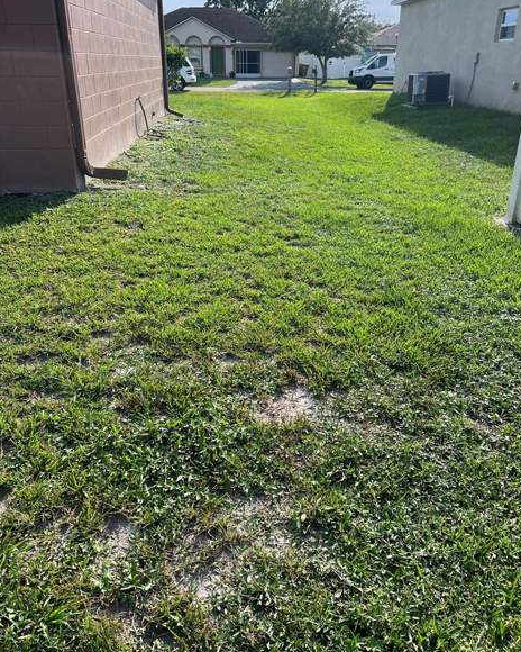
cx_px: 266
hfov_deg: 51.5
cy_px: 295
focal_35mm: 28
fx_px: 540
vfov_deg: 62.1
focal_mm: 5.7
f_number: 1.5
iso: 50
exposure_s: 1/1869
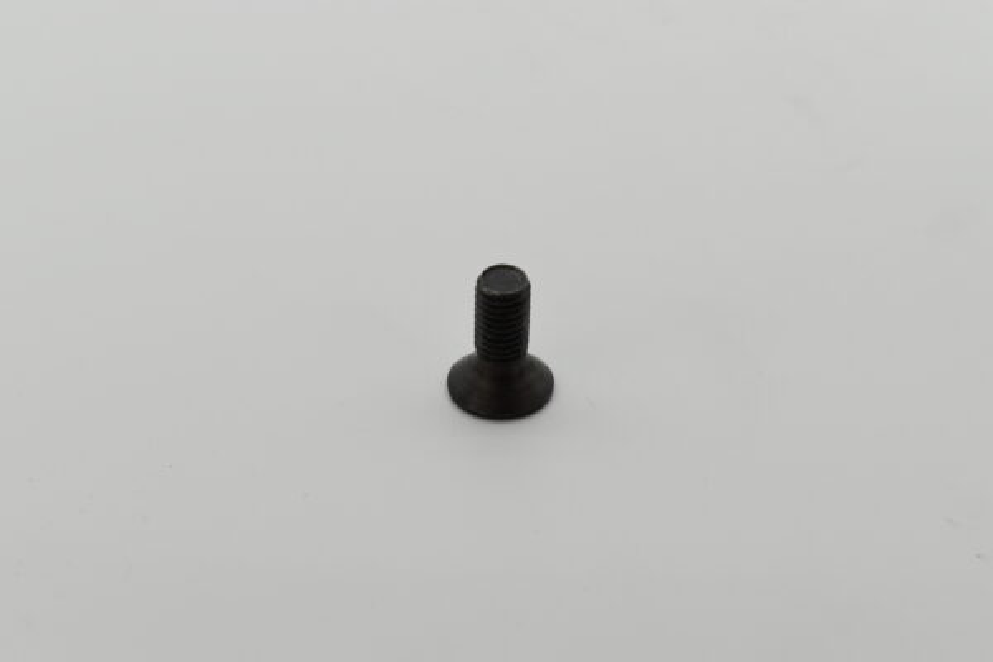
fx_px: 2275
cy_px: 331
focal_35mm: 82
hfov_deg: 24.6
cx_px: 496
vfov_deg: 16.6
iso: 1600
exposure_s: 1/2000
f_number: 8
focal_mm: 55
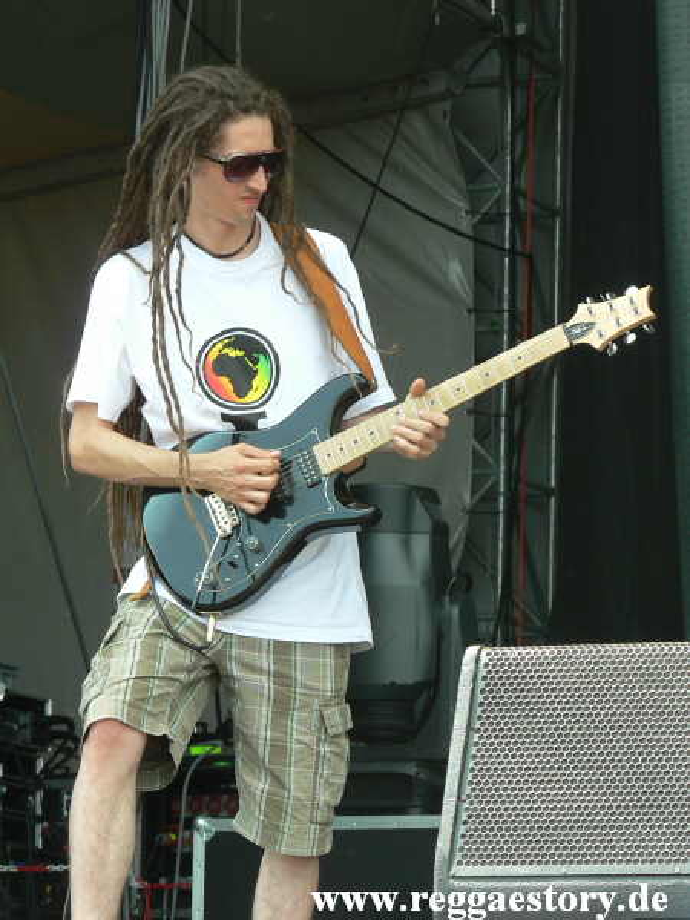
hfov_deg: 10.4
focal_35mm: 143
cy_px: 460
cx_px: 345
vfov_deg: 13.8
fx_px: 3801
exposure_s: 1/100
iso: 64
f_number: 3.6
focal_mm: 24.6
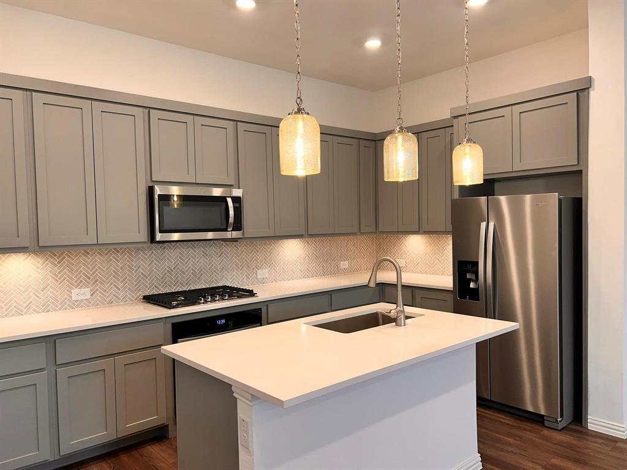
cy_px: 235
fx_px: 471
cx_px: 314
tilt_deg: -4.0
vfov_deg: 53.1
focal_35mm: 26
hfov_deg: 67.3
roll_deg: +1.0
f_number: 1.5
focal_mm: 5.7
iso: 80
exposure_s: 1/120
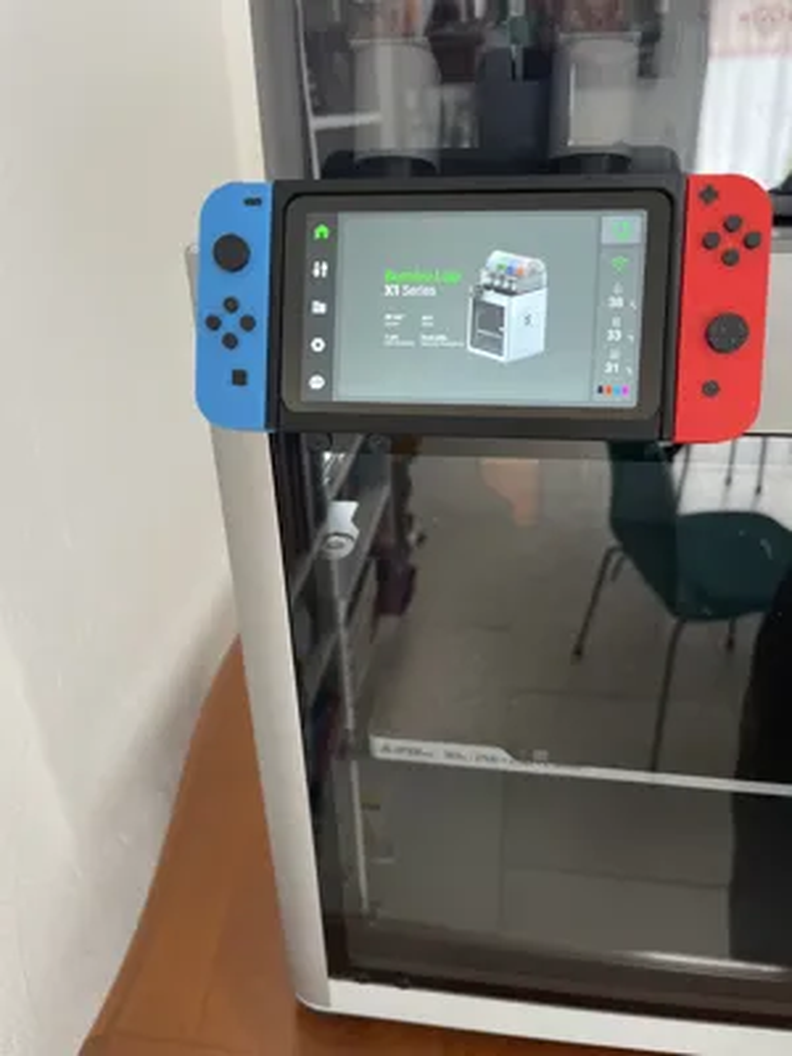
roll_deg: +4.0
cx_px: 396
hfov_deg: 53.1
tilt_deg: -28.8
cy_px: 528
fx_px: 793
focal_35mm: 26
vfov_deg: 67.3
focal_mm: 5.1
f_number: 1.6
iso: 200
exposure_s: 1/60
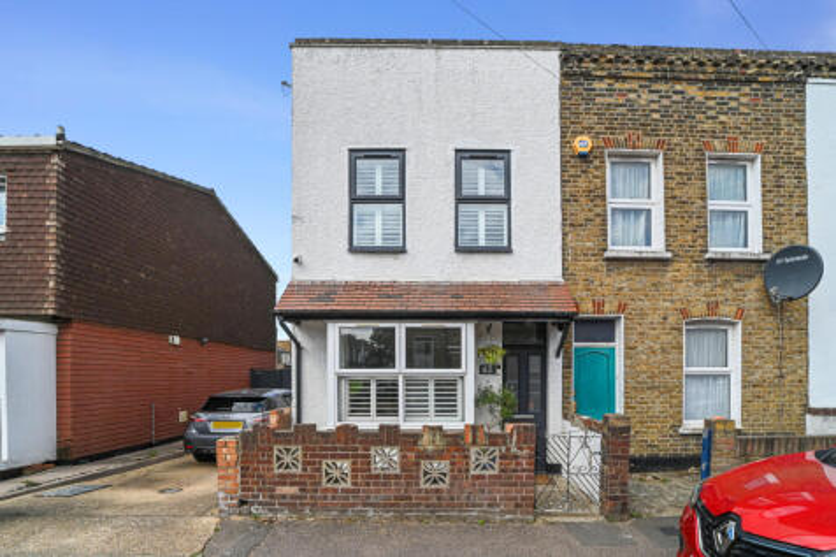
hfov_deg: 104.3
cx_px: 418
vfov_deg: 81.2
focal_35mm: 14
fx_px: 325
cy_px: 278
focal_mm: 14
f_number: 8
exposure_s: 1/1250
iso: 640
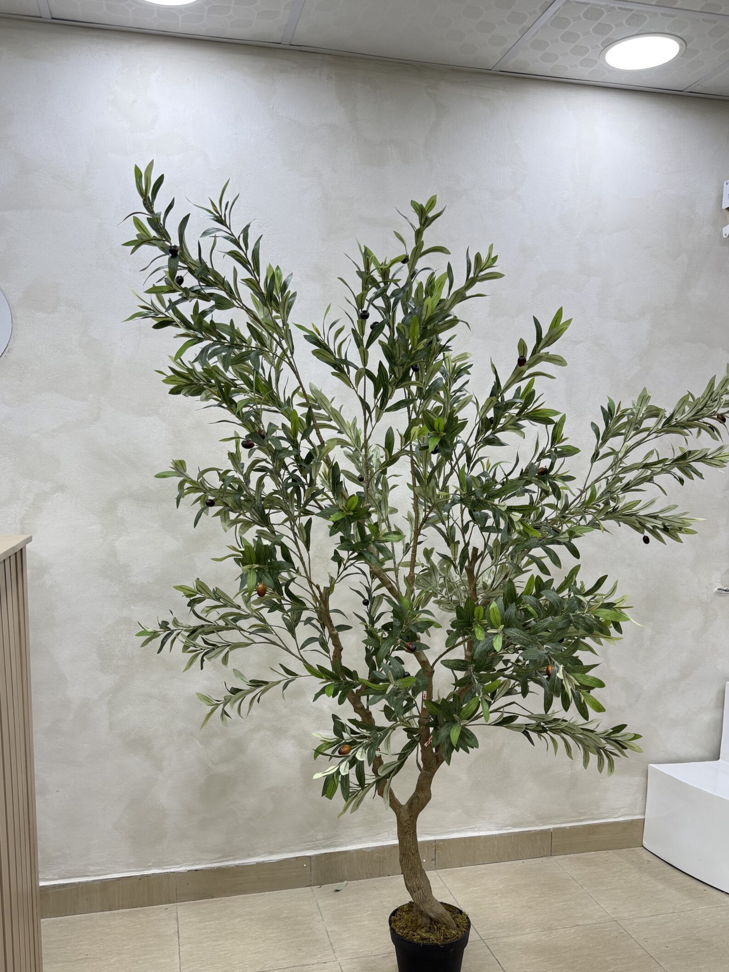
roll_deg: -0.3
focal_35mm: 29
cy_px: 578
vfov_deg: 61.2
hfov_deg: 48.2
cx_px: 356
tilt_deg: -7.6
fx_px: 814
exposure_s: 1/100
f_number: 1.78
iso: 125
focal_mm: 6.76
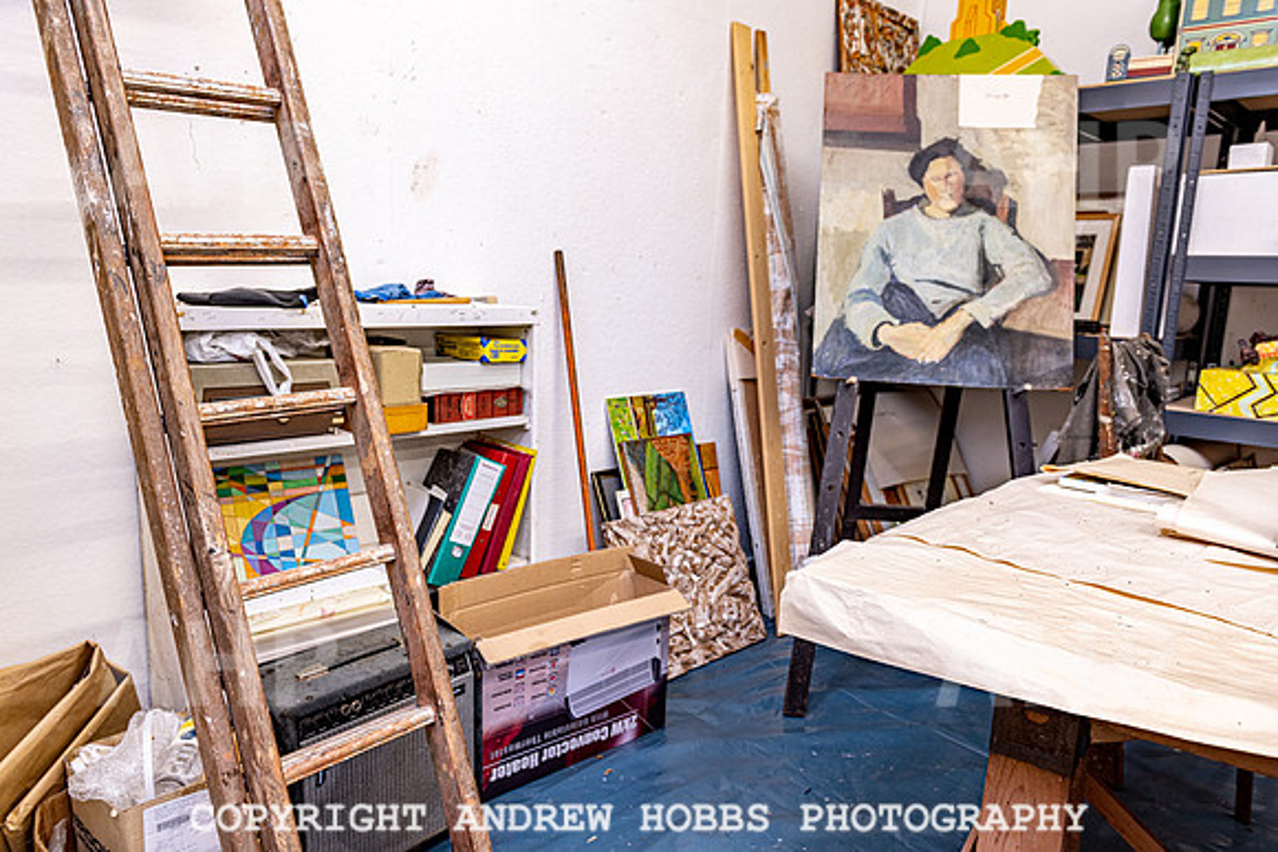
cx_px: 639
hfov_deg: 73.7
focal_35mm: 24
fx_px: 852
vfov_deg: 53.2
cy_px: 426
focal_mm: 24
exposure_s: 1/8
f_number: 5.6
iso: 64
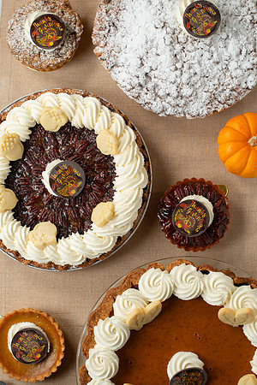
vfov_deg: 39.6
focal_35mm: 50
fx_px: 535
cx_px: 128
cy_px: 192
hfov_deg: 27.0
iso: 250
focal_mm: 50
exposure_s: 1/100
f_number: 8
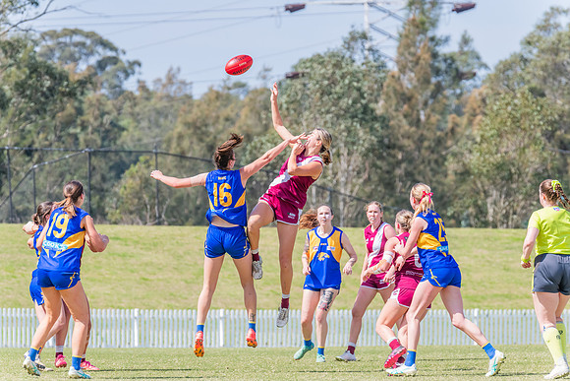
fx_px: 5321
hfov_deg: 6.1
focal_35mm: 336
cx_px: 285
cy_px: 190
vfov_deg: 4.1
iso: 800
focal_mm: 330
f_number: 10
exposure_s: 1/1250
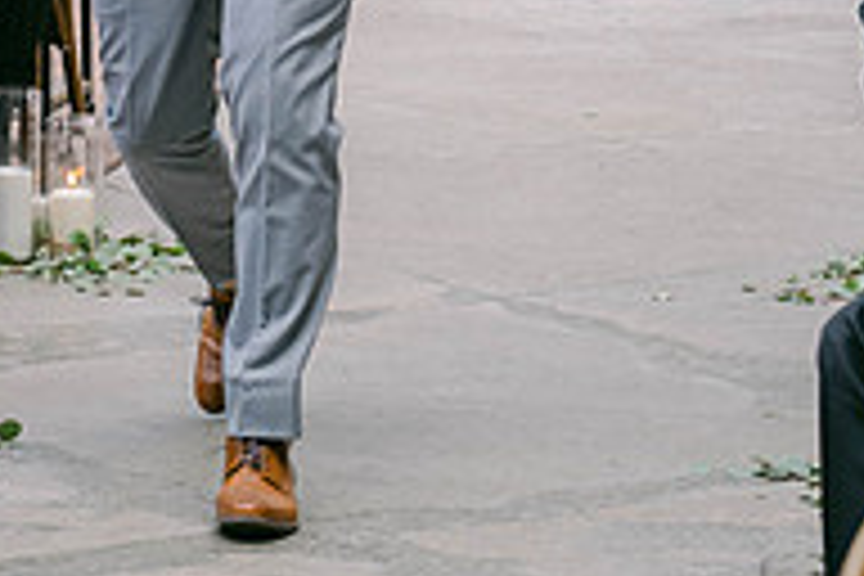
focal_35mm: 311
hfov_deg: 6.6
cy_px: -187
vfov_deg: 4.4
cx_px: 212
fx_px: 7463
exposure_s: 1/300
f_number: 2.8
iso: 320
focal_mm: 68.7
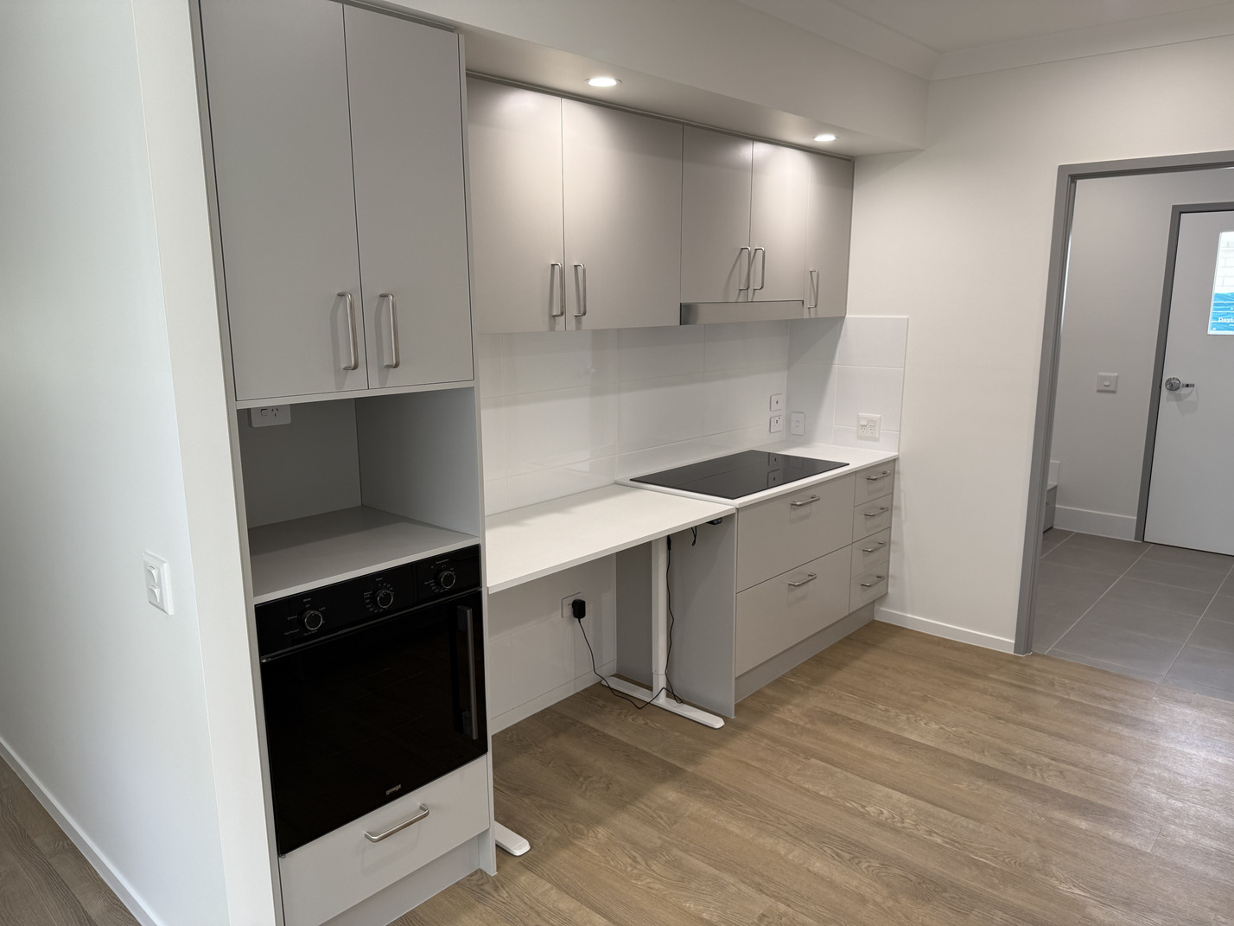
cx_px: 617
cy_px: 463
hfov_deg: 71.6
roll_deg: -0.1
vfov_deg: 56.8
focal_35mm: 24
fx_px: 856
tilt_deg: -10.2
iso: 100
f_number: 1.78
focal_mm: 6.76
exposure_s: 1/121
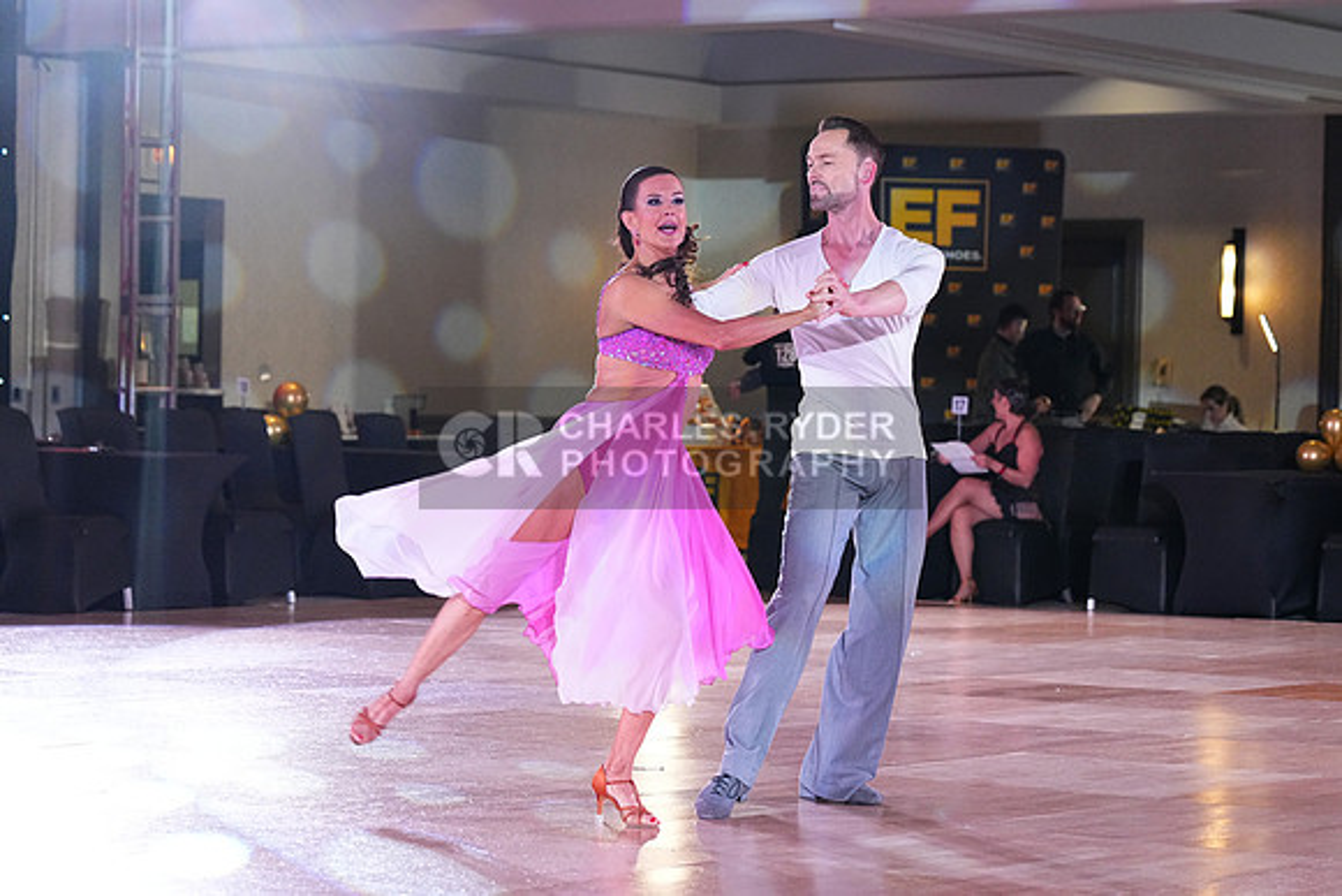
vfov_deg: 13.7
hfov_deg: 20.4
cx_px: 671
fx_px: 3728
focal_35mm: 100
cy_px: 448
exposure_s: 1/320
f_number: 5
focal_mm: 100
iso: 6400
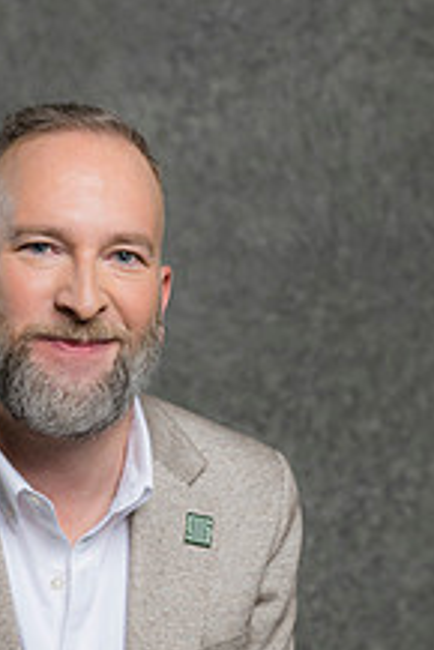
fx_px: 3177
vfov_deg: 11.6
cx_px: 141
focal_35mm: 176
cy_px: 638
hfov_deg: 7.8
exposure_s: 1/200
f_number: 5
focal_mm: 85
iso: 125
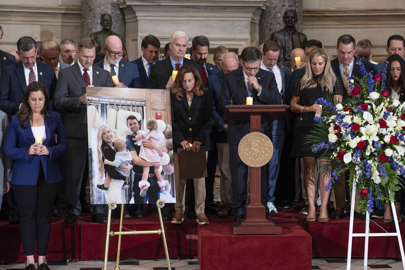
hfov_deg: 27.0
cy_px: 135
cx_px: 202
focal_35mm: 75
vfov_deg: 18.2
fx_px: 844
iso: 2000
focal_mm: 50
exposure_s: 1/160
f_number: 2.5
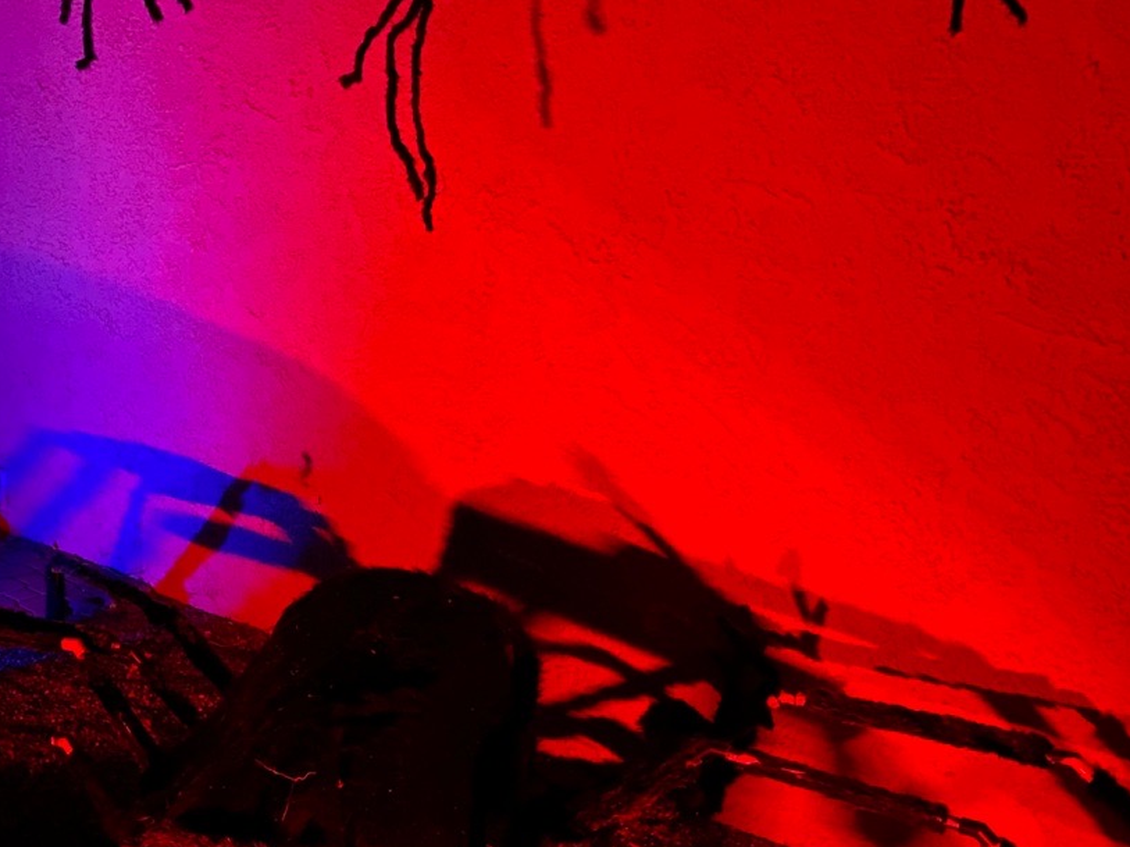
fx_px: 1566
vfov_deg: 30.2
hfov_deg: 38.2
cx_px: 229
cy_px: 504
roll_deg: +0.5
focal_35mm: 48
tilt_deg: -14.5
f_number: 1.8
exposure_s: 1/8
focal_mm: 4.25
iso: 1250
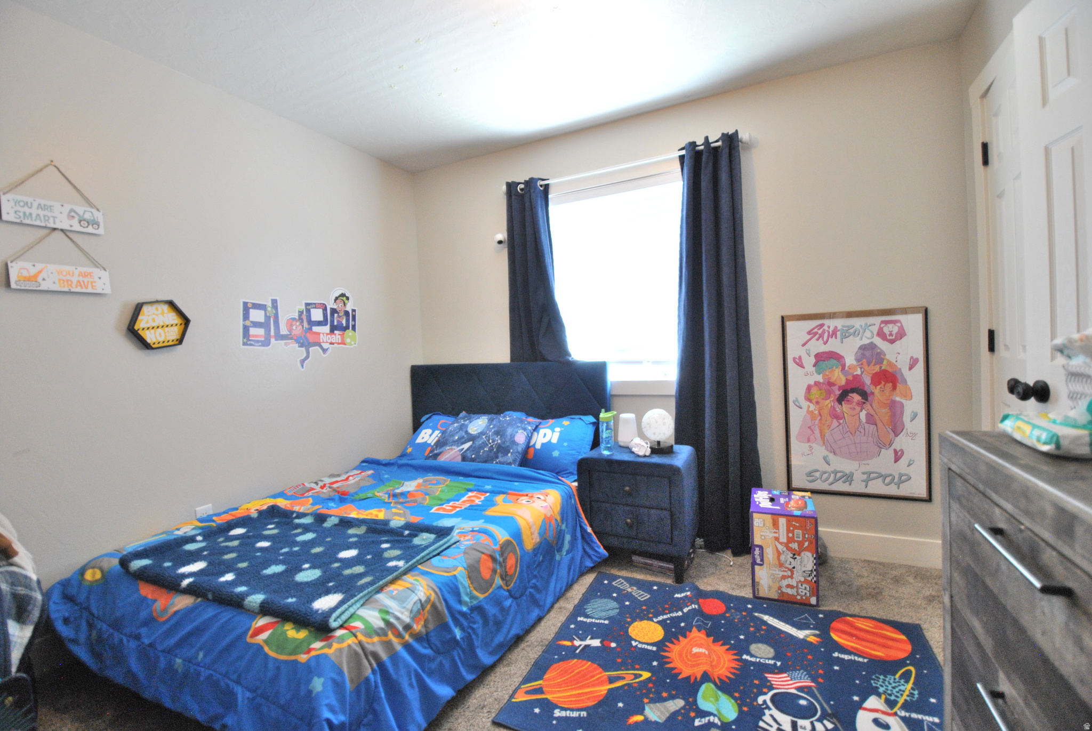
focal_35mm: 15
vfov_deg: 77.5
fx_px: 456
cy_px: 366
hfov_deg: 100.3
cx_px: 546
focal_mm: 10
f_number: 3.5
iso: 450
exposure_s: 1/30
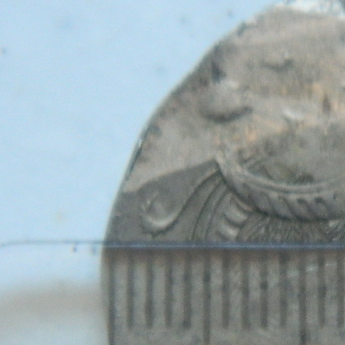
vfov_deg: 7.8
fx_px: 2526
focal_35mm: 224
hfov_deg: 7.8
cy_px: 269
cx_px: 368
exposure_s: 1/20
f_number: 4.5
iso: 400
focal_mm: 18.6
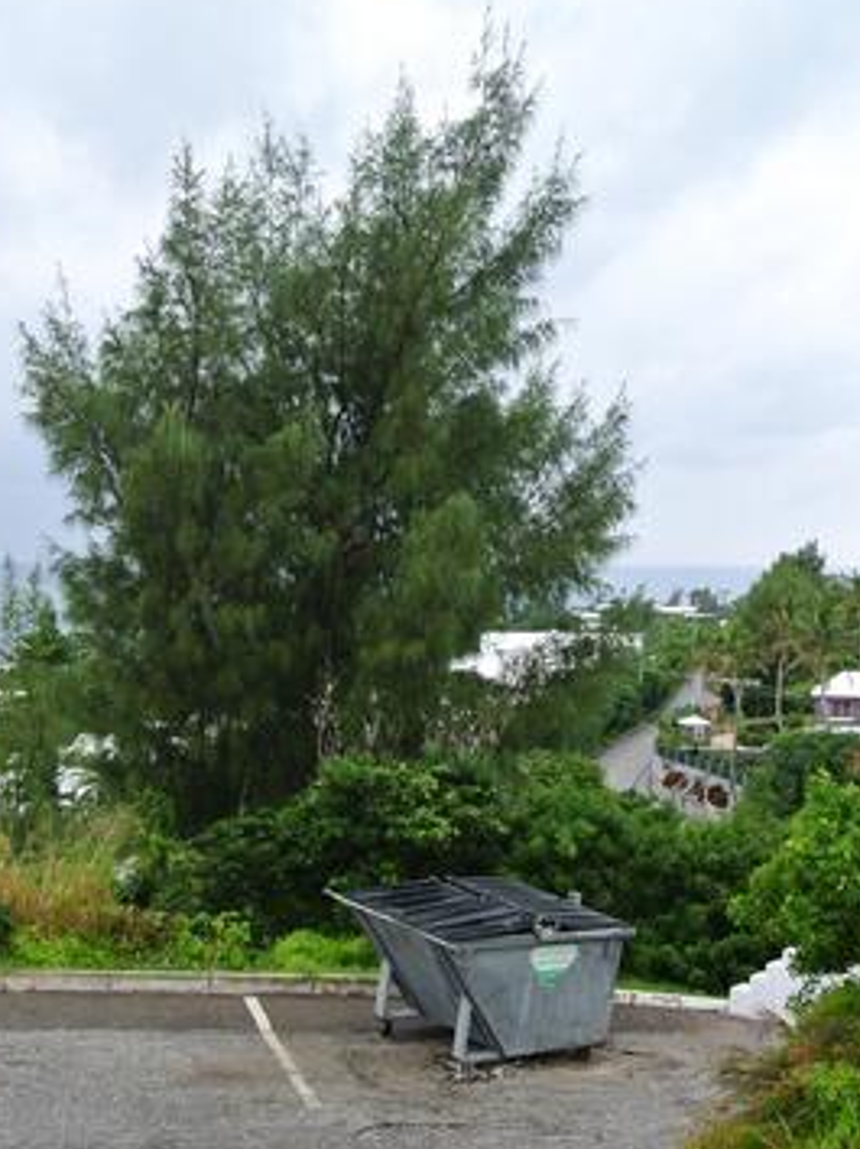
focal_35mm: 47
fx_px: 1559
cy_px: 597
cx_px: 425
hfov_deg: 30.8
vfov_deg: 40.5
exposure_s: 1/160
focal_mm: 10
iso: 100
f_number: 3.5
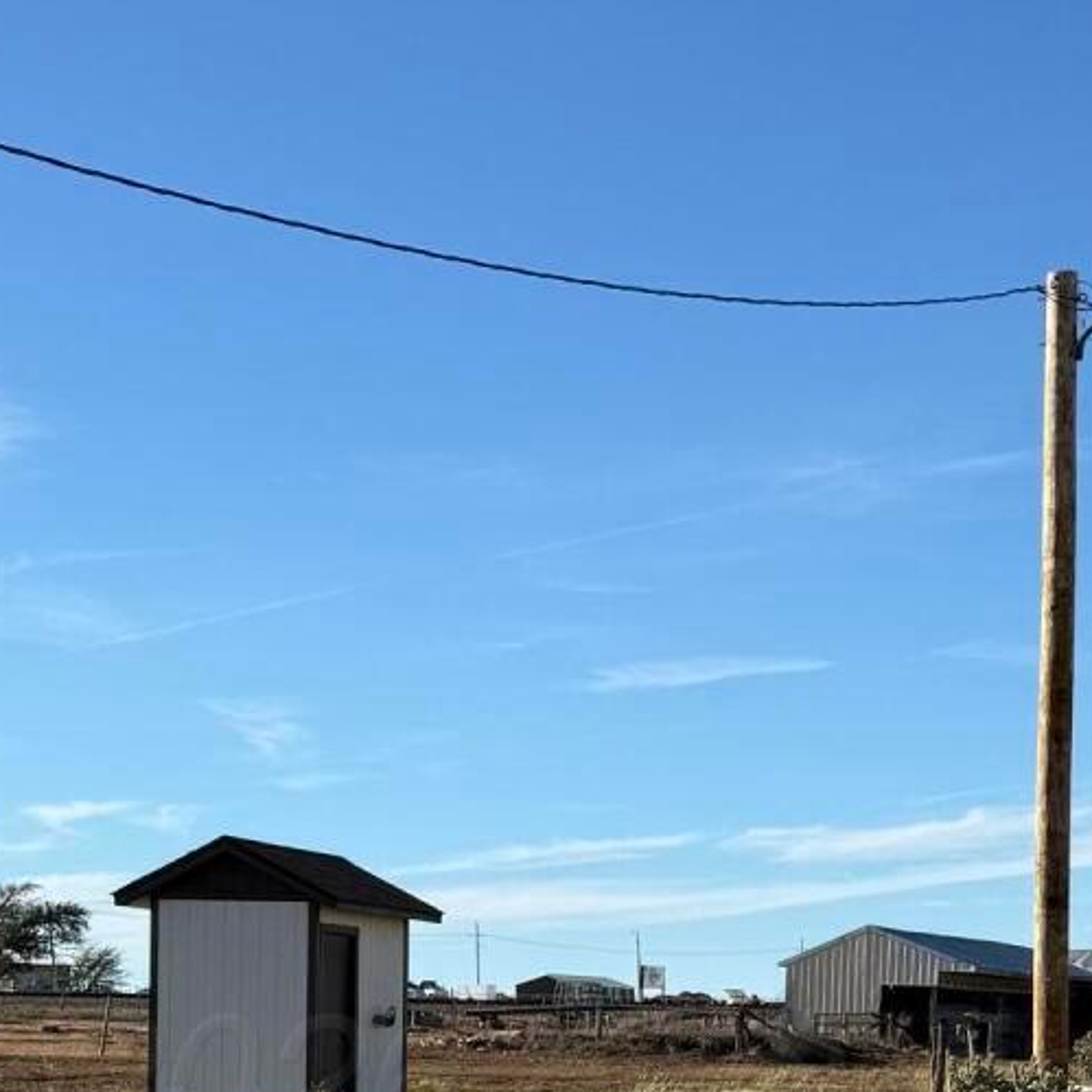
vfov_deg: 19.8
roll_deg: -0.7
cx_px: 1225
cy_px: 1099
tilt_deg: -1.7
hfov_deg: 19.5
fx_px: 3034
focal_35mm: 85
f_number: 1.78
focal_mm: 6.76
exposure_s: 1/4405
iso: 80
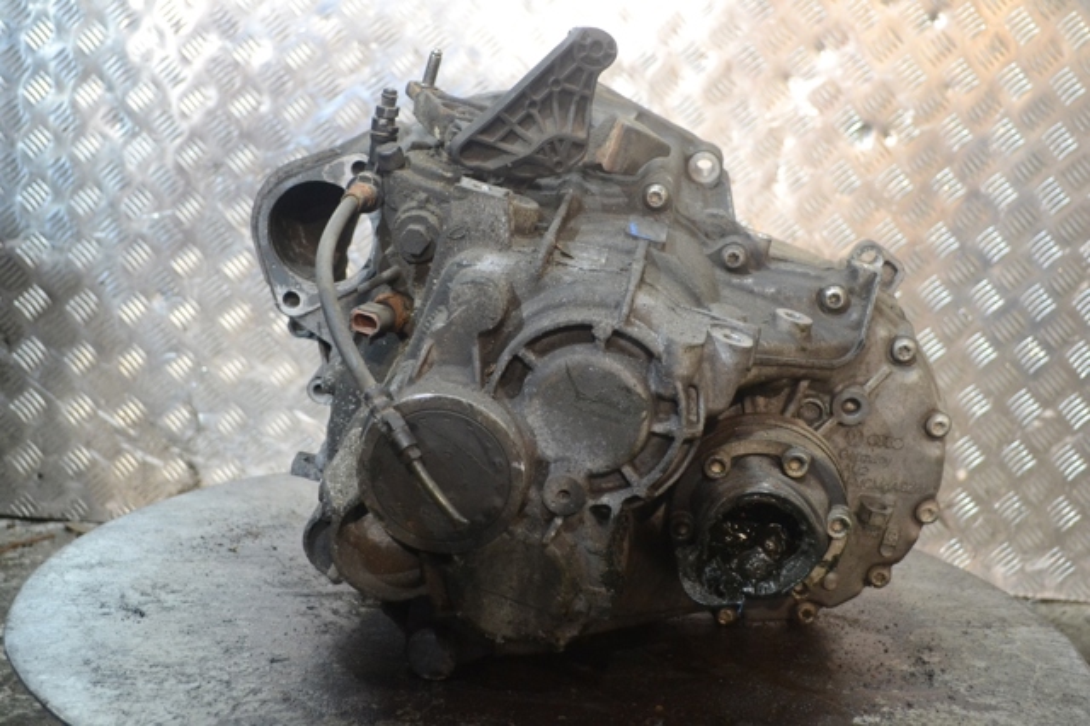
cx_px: 545
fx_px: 1453
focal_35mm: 48
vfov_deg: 28.0
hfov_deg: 41.1
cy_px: 363
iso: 2000
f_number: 4.8
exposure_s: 1/30
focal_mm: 32
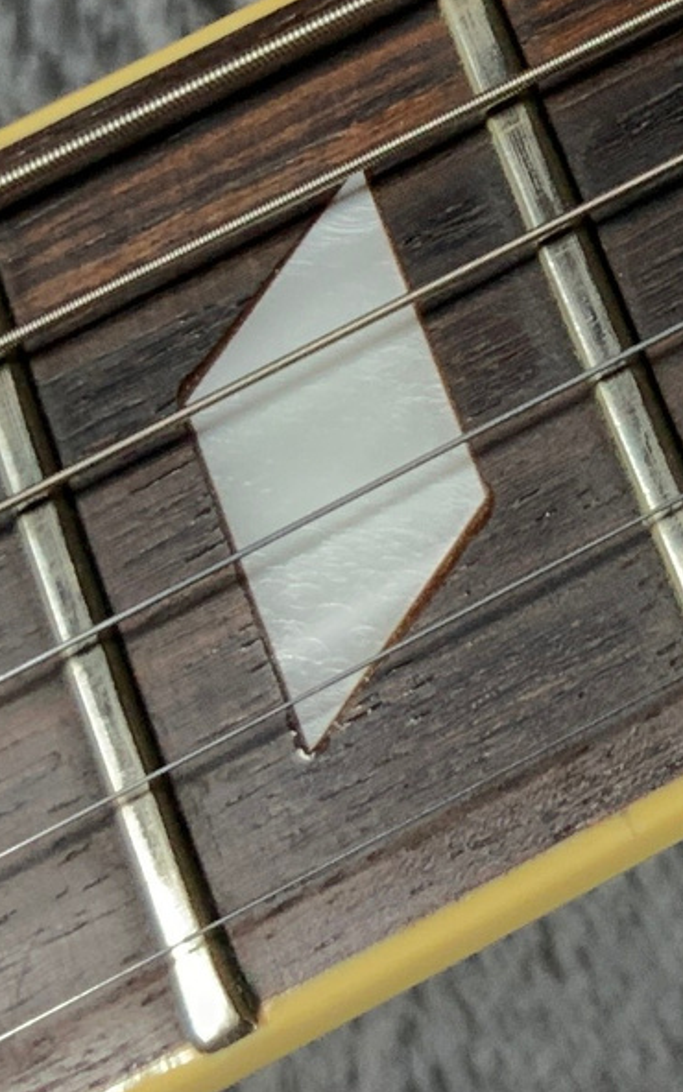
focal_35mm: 133
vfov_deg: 15.4
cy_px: 2
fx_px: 3961
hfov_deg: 9.1
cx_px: 1468
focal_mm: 3
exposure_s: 1/104
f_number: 1.8
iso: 40
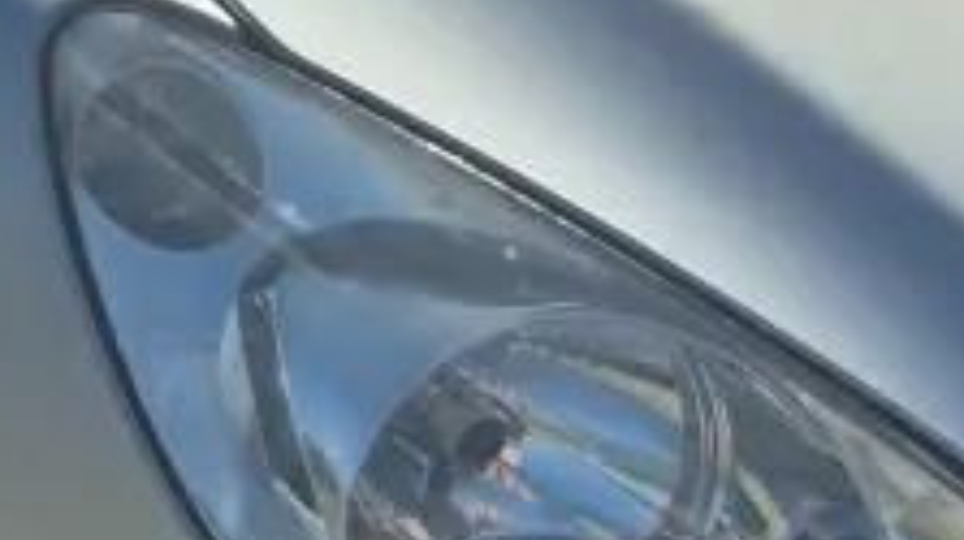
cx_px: 428
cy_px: 110
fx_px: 4904
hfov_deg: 11.2
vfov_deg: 6.3
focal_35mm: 192
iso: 25
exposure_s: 1/6784
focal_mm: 5.4
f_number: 1.8
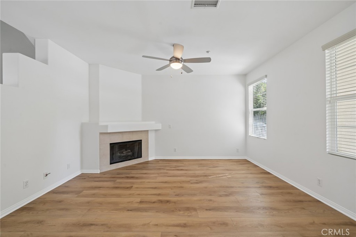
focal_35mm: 14
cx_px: 178
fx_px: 138
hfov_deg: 104.2
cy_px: 118
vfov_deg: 81.2
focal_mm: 14
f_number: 8
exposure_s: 1/13
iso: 400
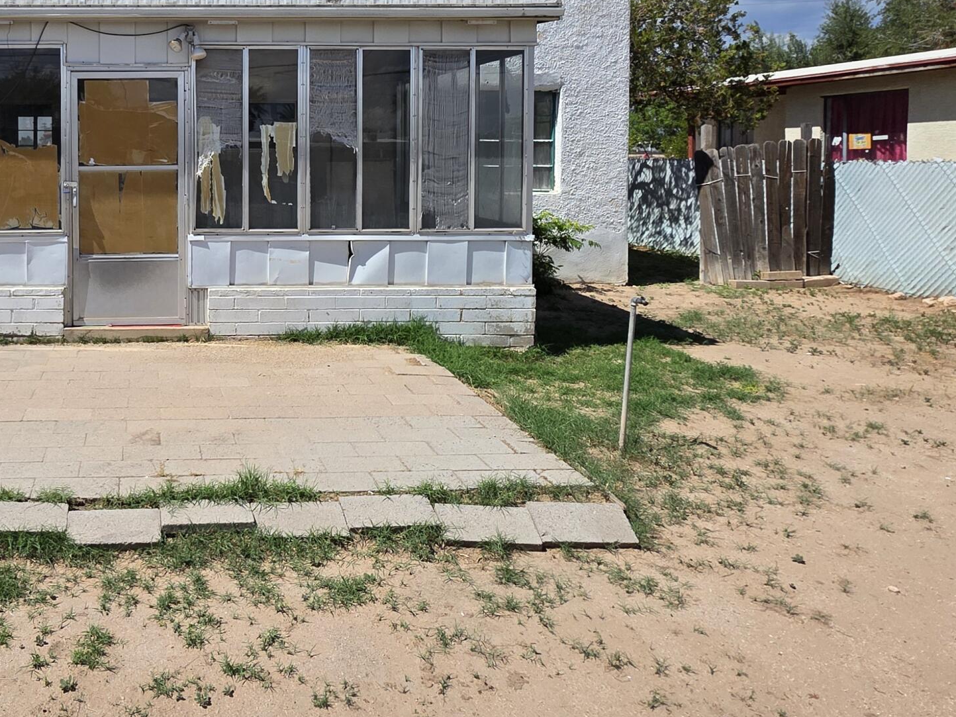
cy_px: 186
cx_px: 164
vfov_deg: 49.5
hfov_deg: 59.1
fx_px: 746
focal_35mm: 27
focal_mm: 2.2
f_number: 1.9
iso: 40
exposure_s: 1/3873
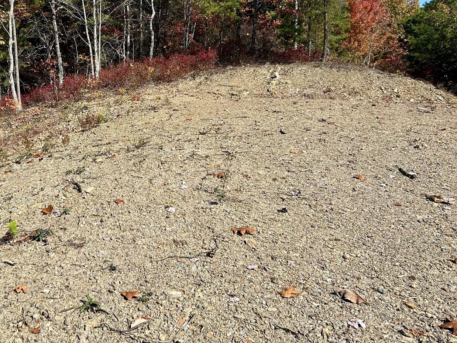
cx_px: 125
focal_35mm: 43
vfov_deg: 33.5
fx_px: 568
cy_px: 135
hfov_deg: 42.7
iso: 50
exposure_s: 1/3831
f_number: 1.5
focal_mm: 5.7
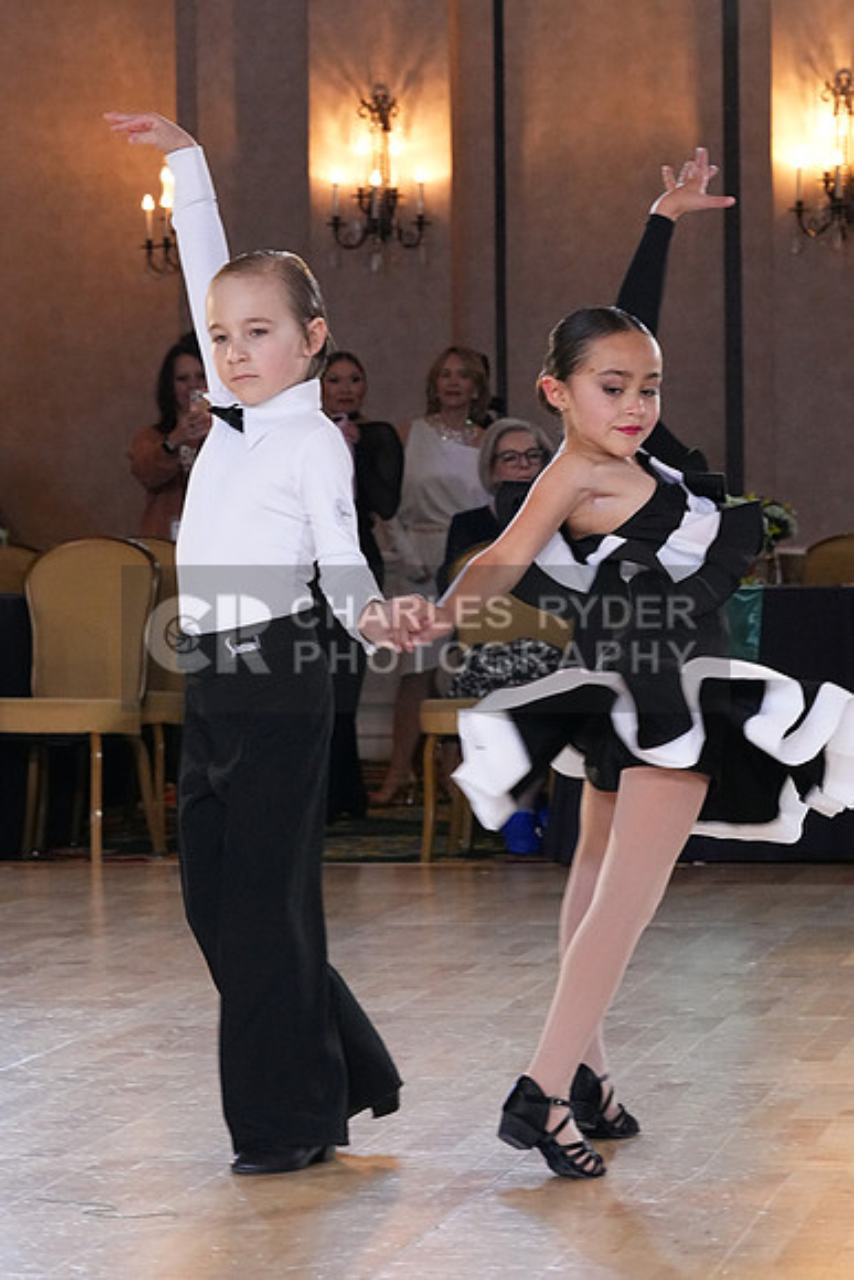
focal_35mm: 120
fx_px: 4267
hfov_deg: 11.4
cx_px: 427
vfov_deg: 17.1
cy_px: 640
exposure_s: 1/200
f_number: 7.1
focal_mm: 80
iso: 5000
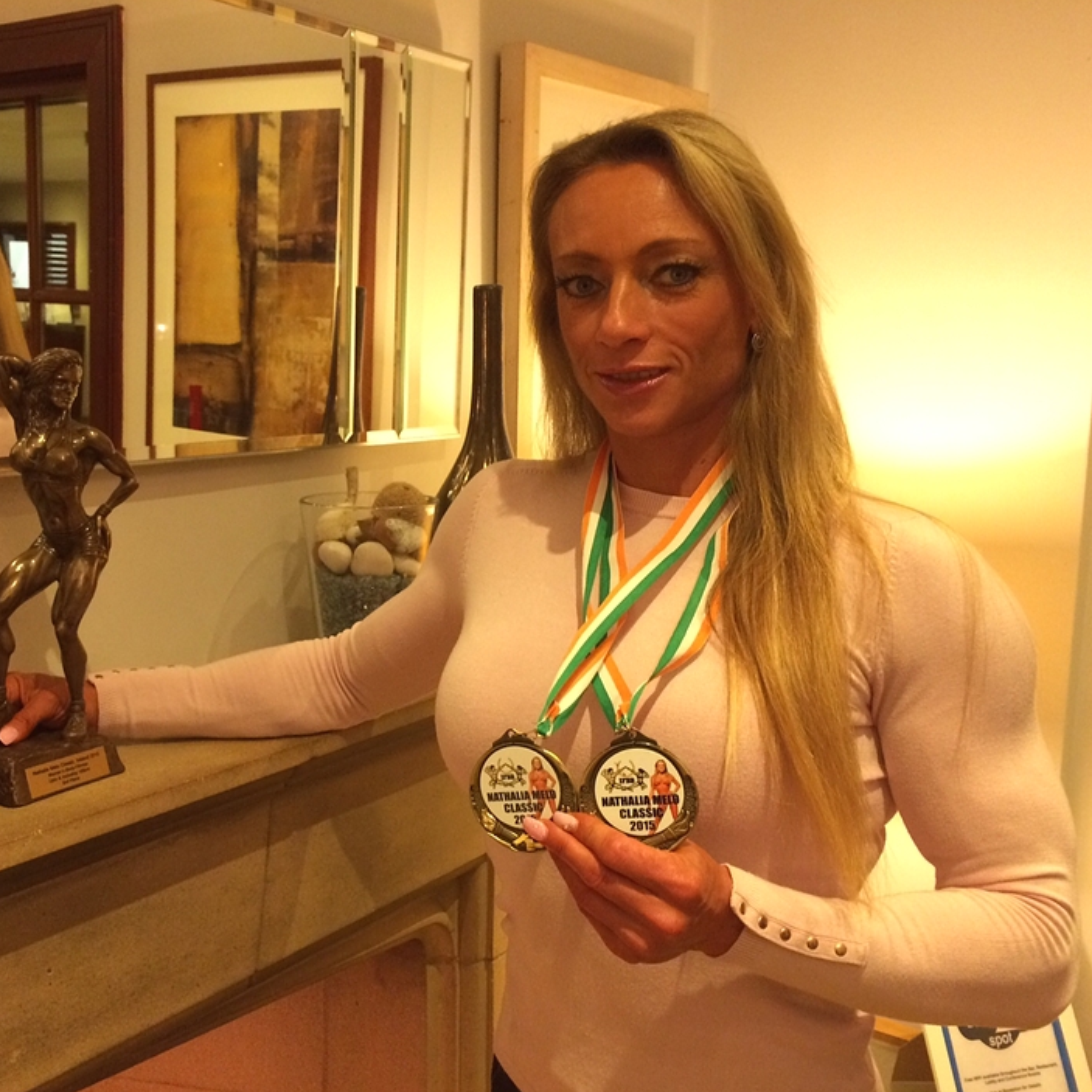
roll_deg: -0.4
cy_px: 545
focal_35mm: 35
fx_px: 1249
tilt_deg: -9.0
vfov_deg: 47.2
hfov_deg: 46.7
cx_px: 388
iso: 320
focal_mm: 4.15
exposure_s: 1/33
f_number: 2.2
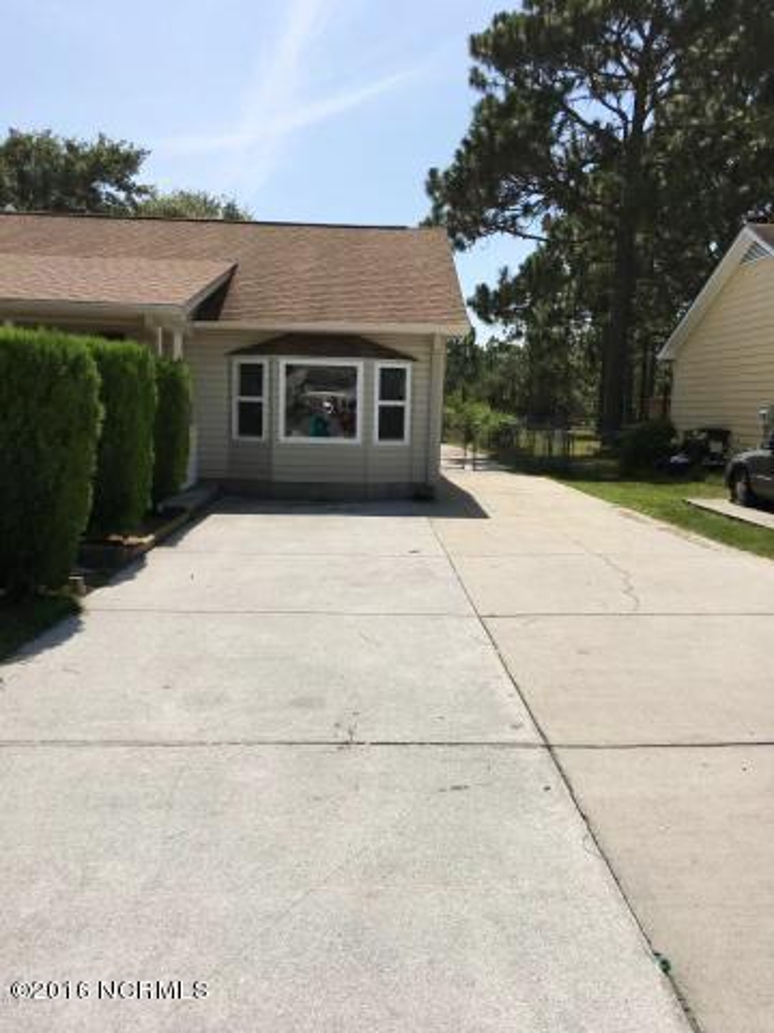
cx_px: 387
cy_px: 516
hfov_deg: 48.2
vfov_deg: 61.7
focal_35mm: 29
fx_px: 865
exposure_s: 1/2481
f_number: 2.2
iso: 25
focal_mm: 4.15
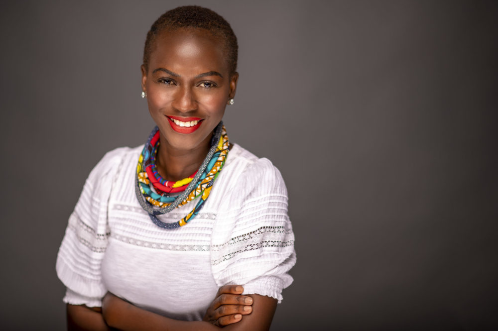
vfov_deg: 16.0
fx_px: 1175
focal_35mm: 85
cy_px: 166
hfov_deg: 23.9
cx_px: 249
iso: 125
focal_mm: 85
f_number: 2
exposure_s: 1/4000
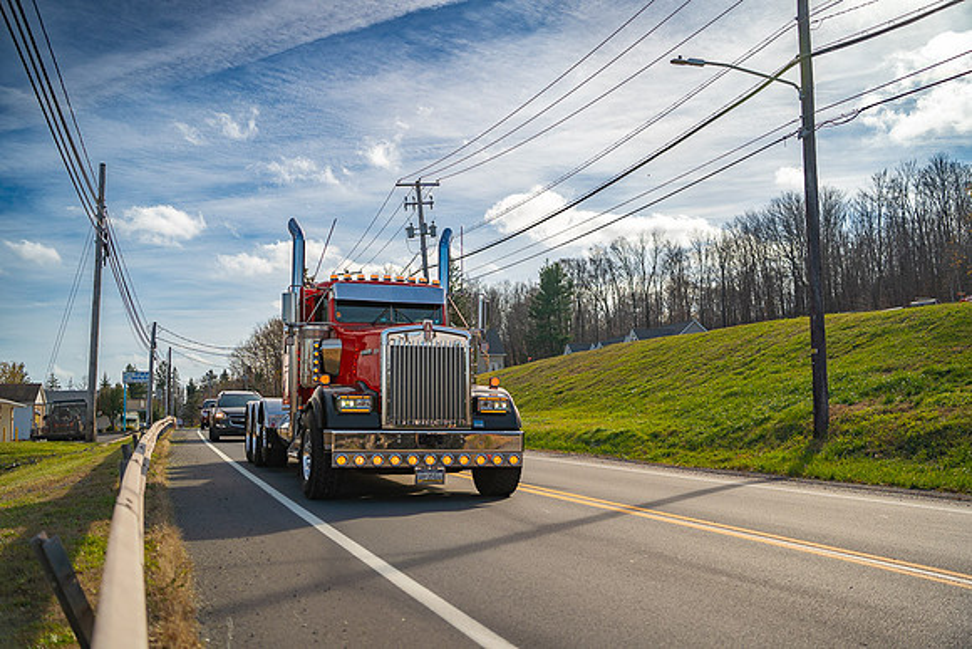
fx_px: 945
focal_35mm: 35
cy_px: 324
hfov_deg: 54.4
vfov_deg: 37.9
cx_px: 486
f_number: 2.2
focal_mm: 35
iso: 125
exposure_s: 1/320
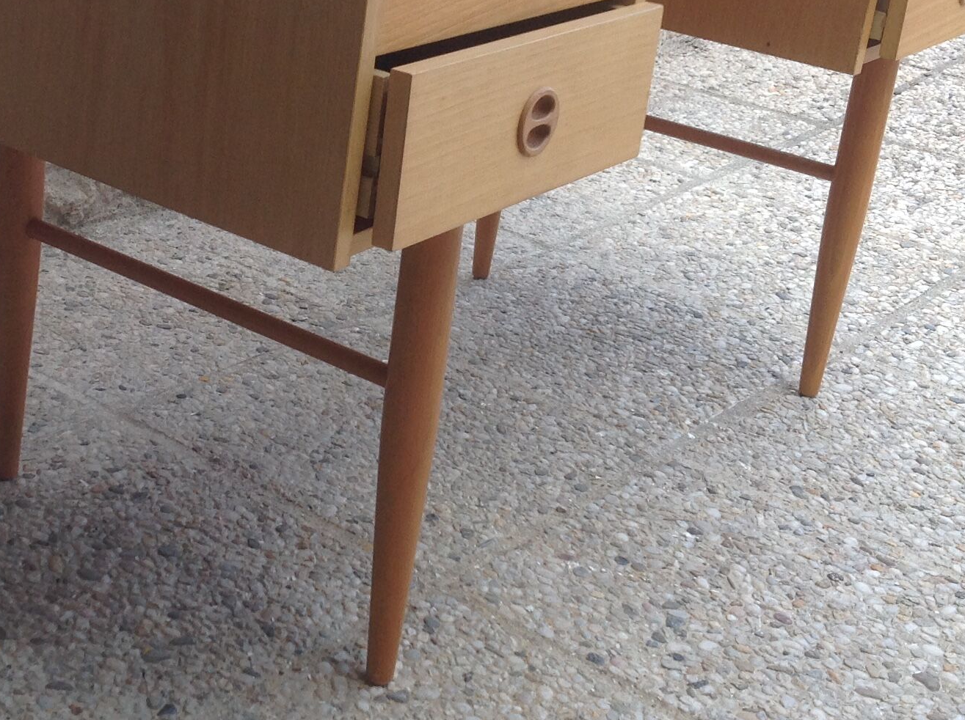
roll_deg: -8.7
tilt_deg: -14.4
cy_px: 198
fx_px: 1921
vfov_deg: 21.1
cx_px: 252
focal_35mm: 69
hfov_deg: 27.8
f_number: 2.4
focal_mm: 4.28
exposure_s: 1/340
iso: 50
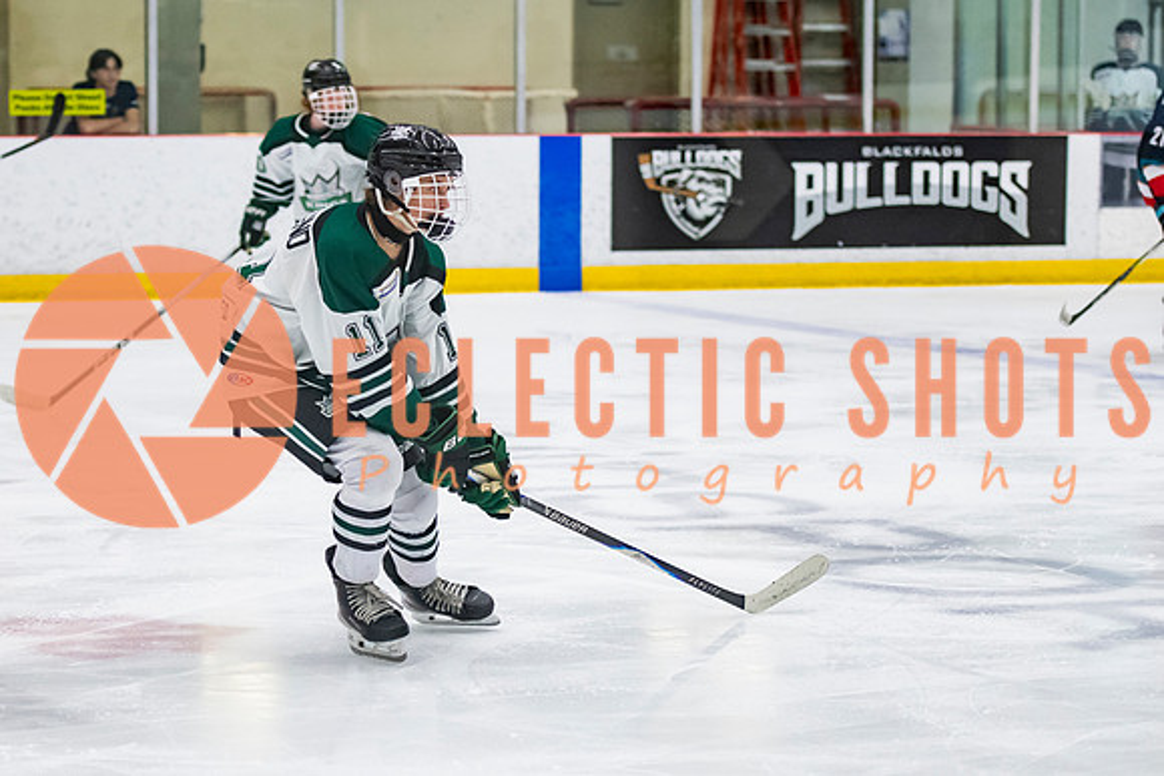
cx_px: 476
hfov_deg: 15.1
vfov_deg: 10.1
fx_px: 4376
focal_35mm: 135
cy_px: 394
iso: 2000
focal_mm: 80
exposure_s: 1/640
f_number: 3.2
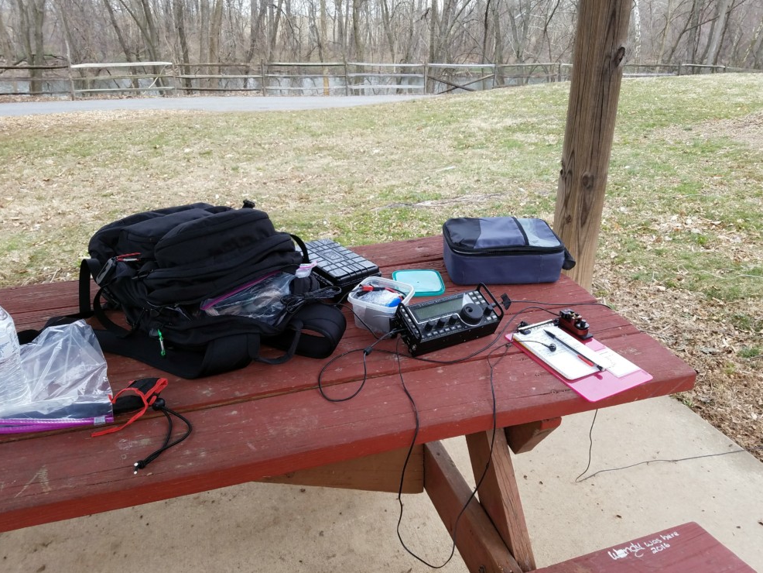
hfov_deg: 65.3
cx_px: 392
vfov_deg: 51.4
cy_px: 280
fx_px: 595
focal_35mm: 27
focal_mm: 4.2
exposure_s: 1/247
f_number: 1.7
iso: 50
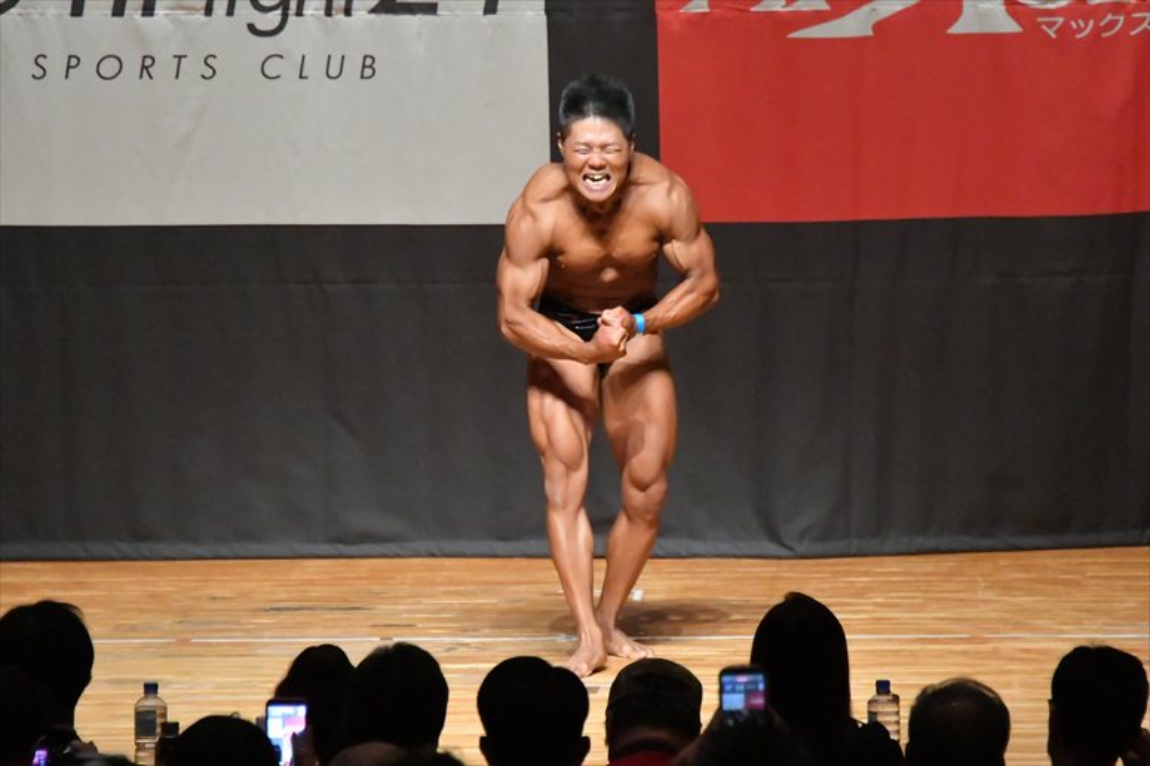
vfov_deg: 4.8
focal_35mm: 285
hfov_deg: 7.2
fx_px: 9100
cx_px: 575
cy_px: 383
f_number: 5.6
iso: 16000
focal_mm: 190
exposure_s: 1/400
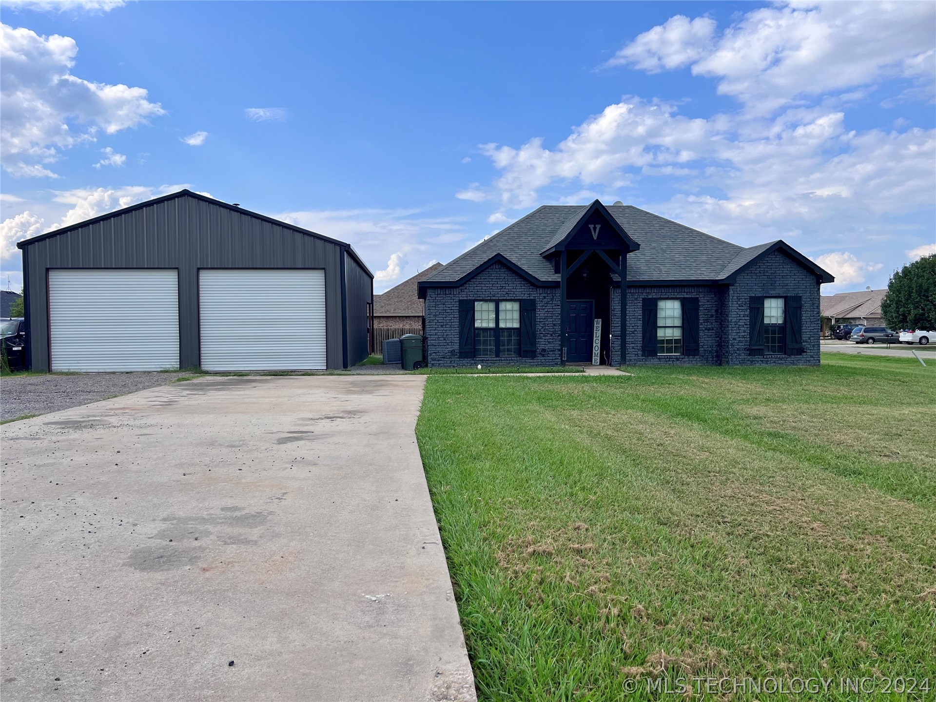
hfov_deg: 67.3
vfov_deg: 53.1
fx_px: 703
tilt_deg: -1.7
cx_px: 468
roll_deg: +0.0
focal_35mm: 26
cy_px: 351
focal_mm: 5.7
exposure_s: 1/3356
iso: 50
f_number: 1.5
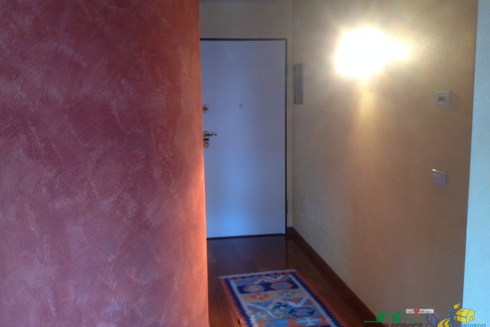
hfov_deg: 51.9
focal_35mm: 37
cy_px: 159
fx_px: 504
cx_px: 242
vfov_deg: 35.9
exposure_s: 1/15
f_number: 2.4
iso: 250
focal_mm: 4.28
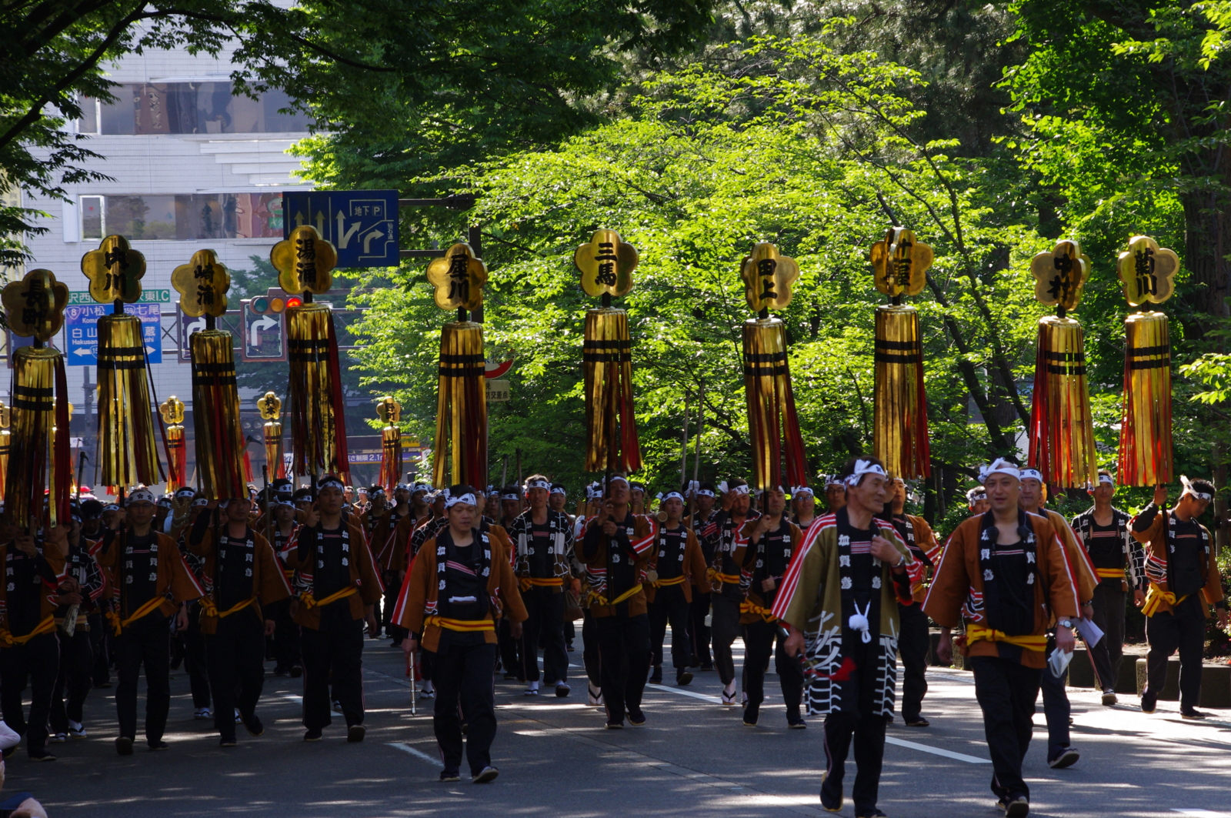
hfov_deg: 12.7
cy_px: 409
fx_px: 5533
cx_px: 616
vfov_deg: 8.5
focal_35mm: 162
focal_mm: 107.5
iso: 400
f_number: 11
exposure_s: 1/160
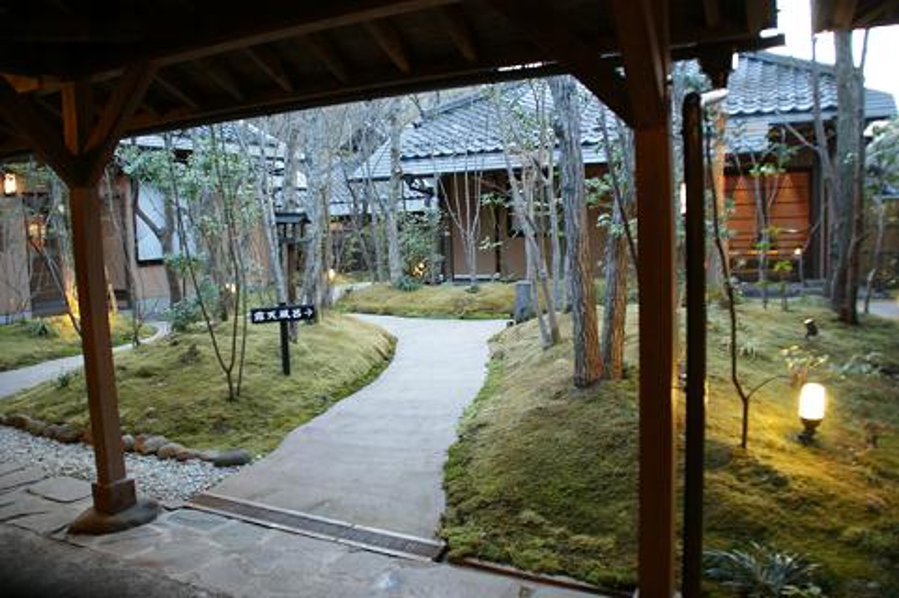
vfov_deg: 47.9
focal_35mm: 27
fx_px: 674
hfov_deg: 67.4
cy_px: 299
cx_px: 450
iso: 400
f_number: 3.5
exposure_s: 1/8
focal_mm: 18
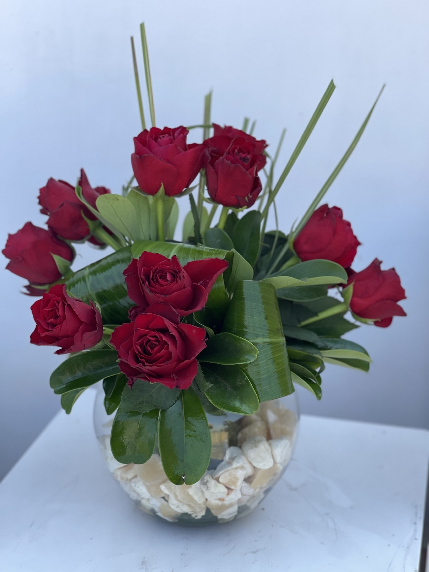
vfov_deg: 30.3
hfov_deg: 22.9
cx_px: 214
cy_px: 286
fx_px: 1058
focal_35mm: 64
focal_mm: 7.5
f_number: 2.2
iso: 25
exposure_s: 1/192
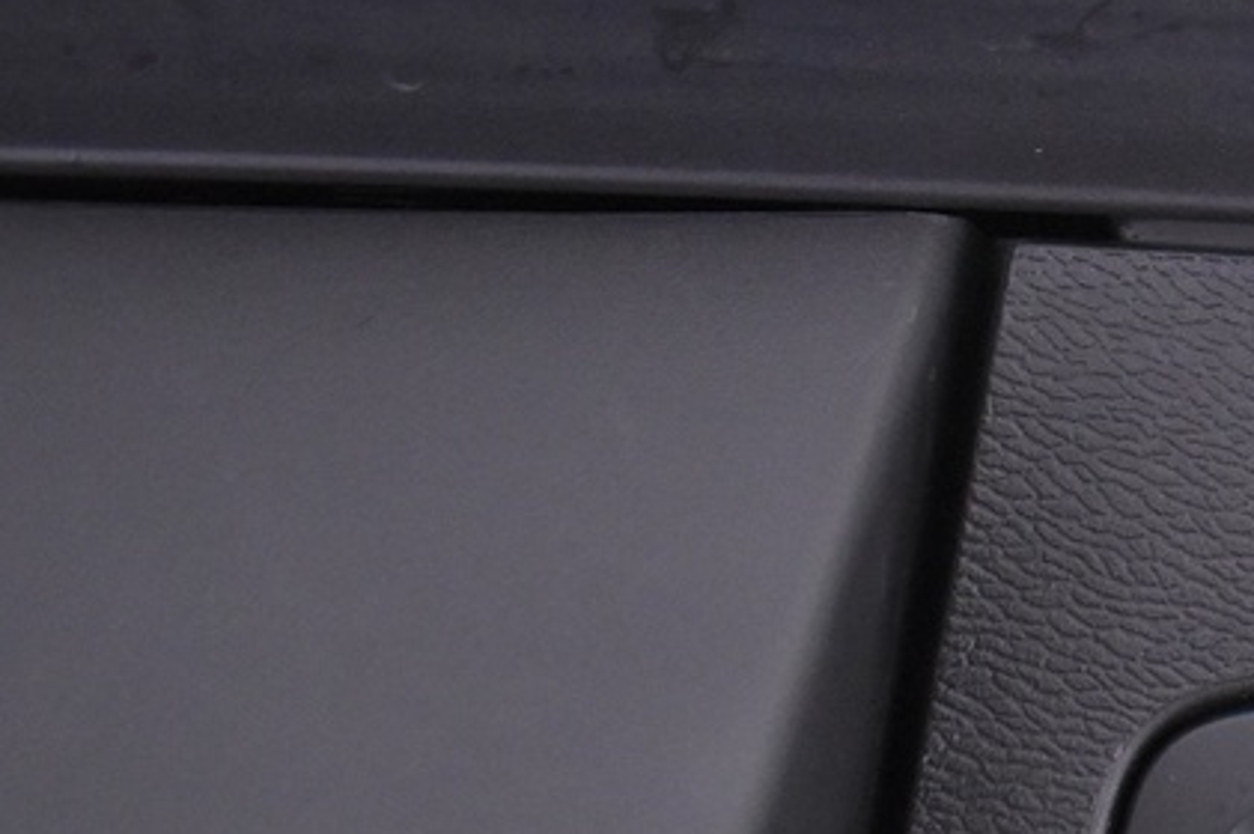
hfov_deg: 17.5
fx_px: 3620
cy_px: 450
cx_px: 1912
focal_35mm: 104
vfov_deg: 13.1
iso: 2200
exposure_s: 1/30
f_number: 3.5
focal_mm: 18
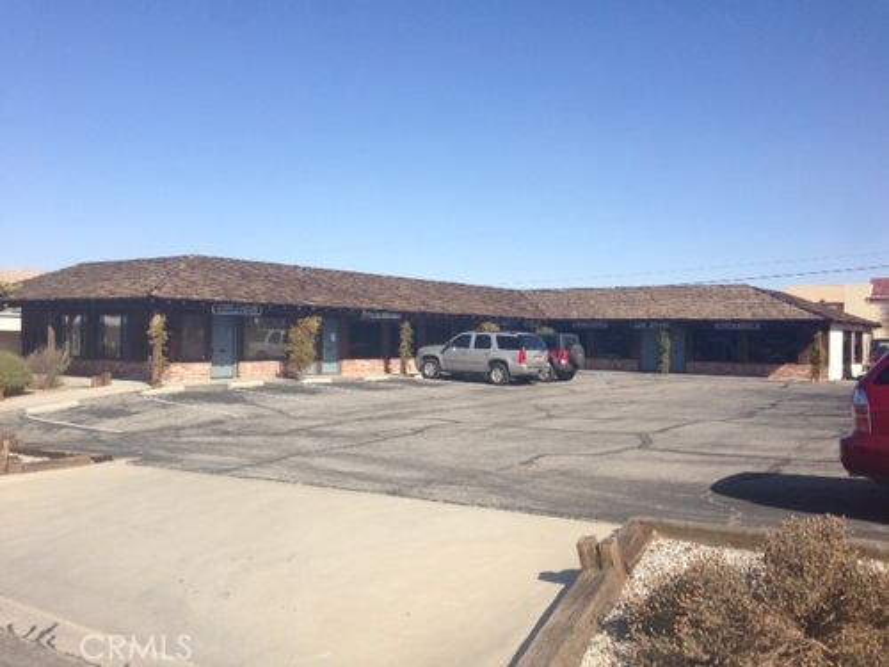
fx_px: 847
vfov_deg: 42.9
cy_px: 334
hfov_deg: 55.4
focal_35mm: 33
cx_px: 444
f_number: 2.4
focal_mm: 4.13
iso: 50
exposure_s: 1/1748
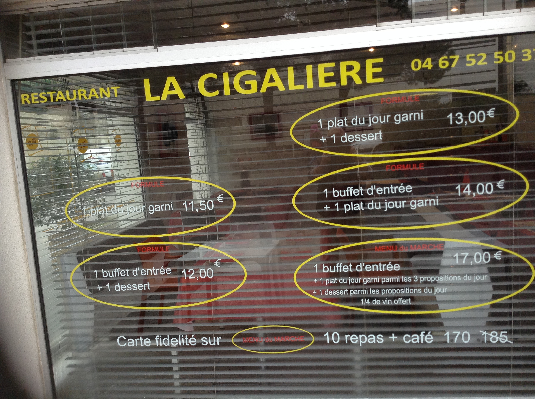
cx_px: 268
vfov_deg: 42.8
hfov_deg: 55.4
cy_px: 200
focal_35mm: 33
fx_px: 509
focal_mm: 3.3
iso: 50
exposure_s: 1/100
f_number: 2.4
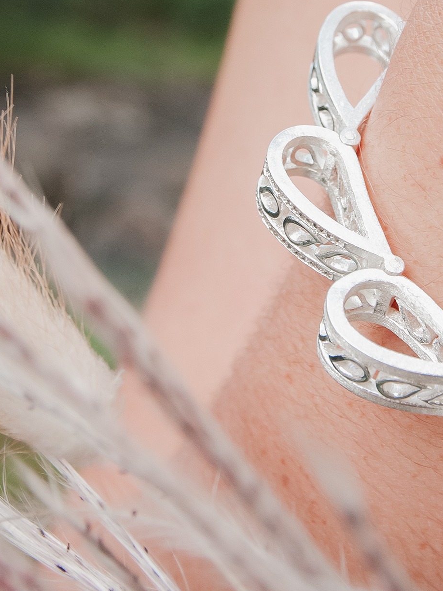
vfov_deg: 24.4
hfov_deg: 18.4
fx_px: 1365
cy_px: 271
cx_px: 295
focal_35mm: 80
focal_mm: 34
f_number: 6.3
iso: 400
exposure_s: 1/100
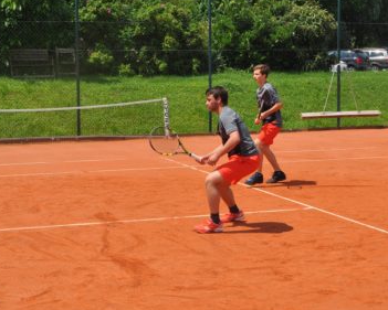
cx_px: 174
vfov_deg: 19.9
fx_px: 884
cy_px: 118
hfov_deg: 24.7
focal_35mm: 77
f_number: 11
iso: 200
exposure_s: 1/500
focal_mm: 32
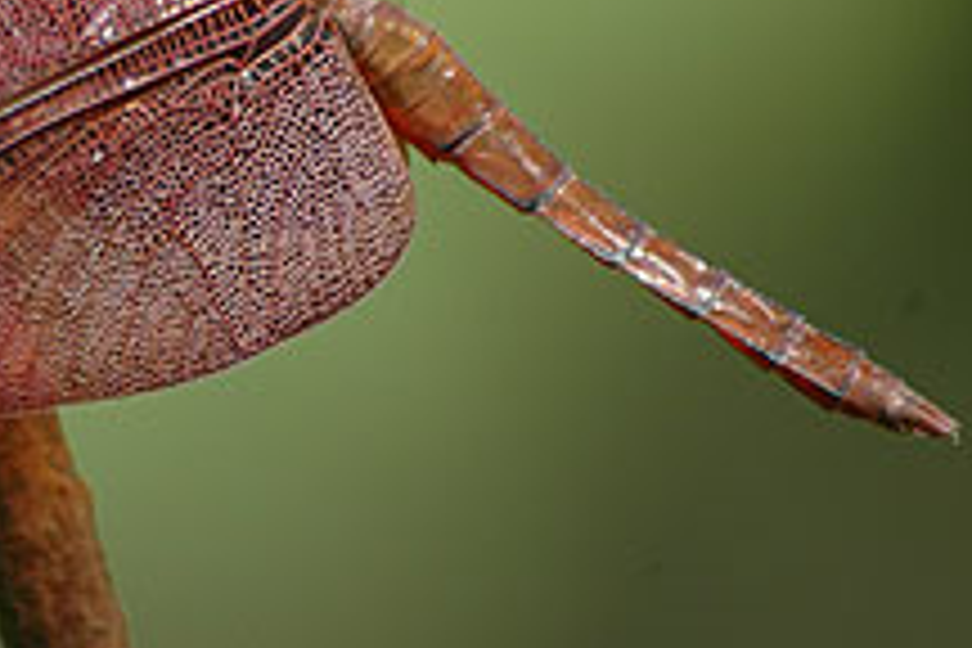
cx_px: 54
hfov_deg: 2.2
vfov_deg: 1.5
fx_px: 25297
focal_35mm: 937
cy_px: -11
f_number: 5.6
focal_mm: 300
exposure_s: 1/160
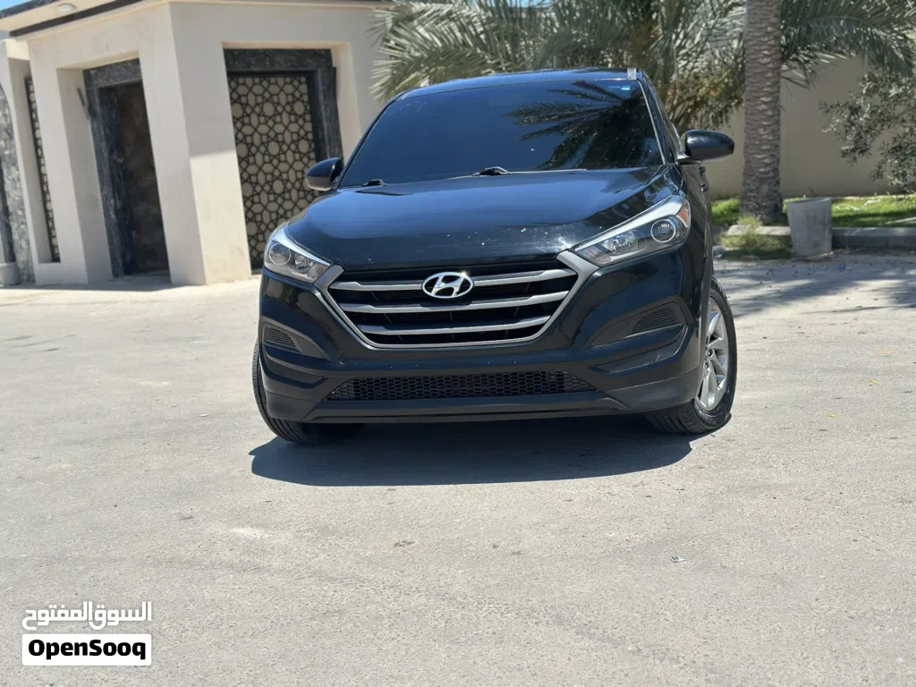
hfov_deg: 39.7
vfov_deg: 30.3
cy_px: 344
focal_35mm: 48
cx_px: 458
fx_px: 1270
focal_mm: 6.86
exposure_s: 1/6623
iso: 100
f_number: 1.78
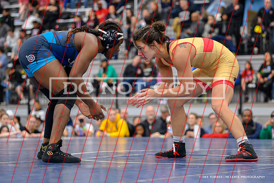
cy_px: 98
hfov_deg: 16.9
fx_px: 922
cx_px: 158
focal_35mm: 121
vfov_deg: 11.3
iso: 2000
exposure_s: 1/800
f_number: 2.8
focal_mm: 95
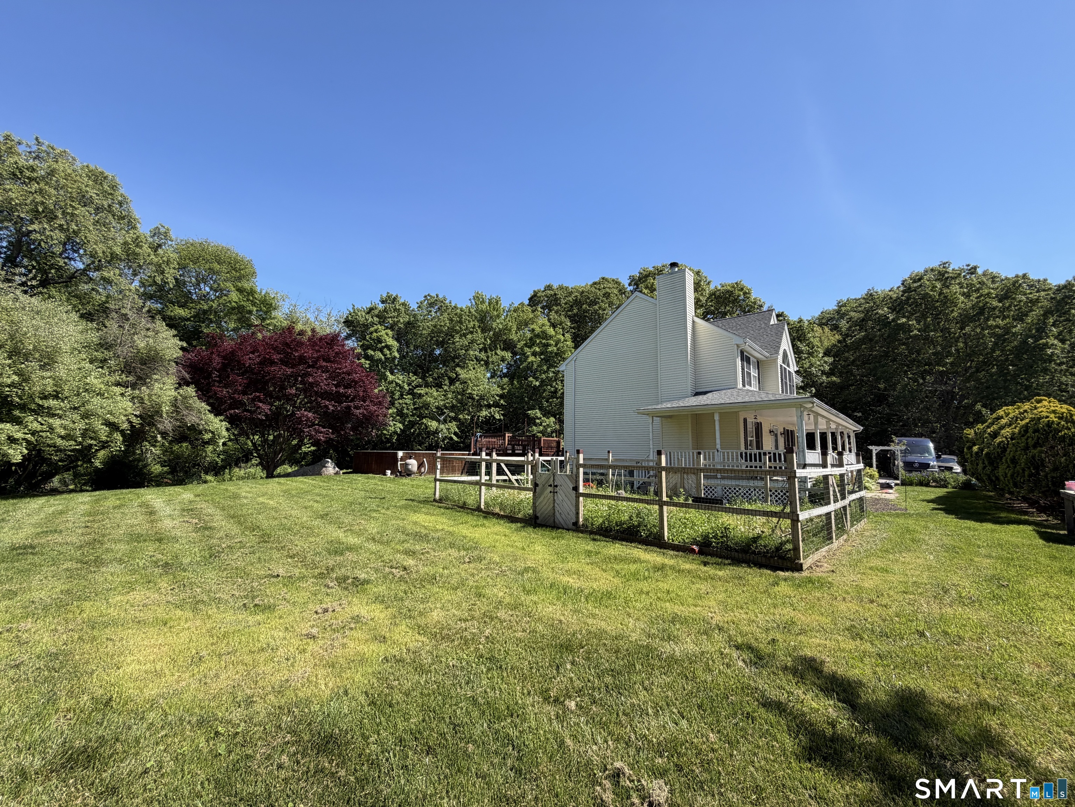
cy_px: 404
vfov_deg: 85.7
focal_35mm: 14
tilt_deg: +6.9
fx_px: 435
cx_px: 538
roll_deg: -1.4
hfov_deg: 102.1
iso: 32
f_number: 2.2
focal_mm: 2.22
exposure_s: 1/770
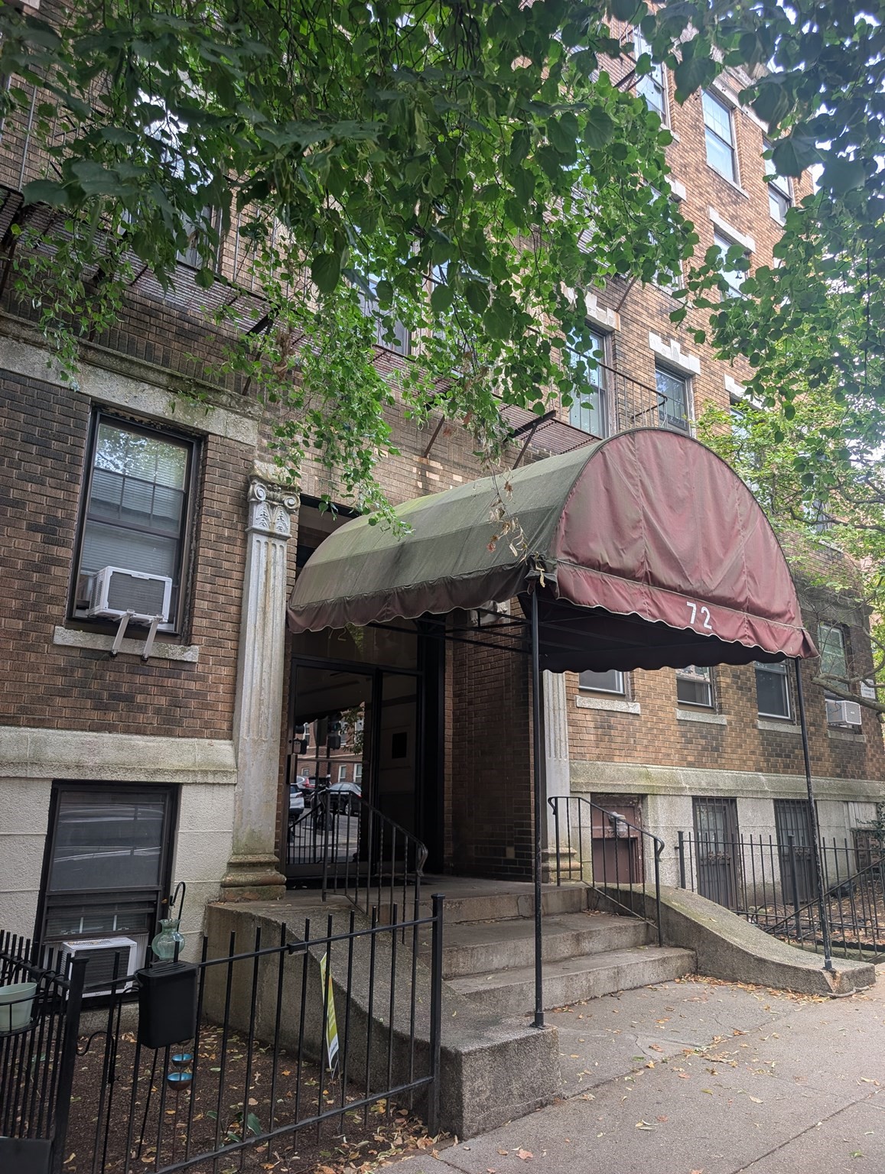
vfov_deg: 71.5
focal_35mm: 24
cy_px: 587
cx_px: 442
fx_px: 816
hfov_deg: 56.9
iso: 22
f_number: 1.68
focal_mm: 6.9
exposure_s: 1/73.9
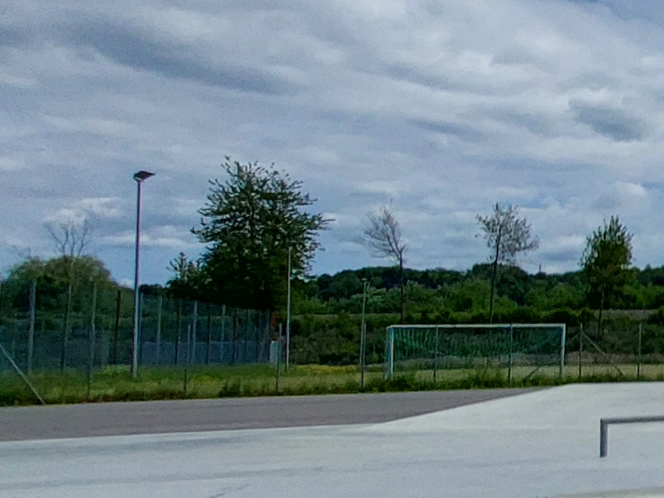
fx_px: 978
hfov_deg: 22.9
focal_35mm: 51
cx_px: 1163
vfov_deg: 28.6
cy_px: 268
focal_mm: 1.42
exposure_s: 1/4541
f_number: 2.2
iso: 64
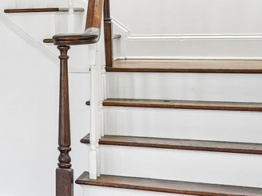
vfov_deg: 15.2
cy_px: 6
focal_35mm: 96
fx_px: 727
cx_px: -380
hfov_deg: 13.9
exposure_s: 1/15
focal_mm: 16
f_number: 8
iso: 400
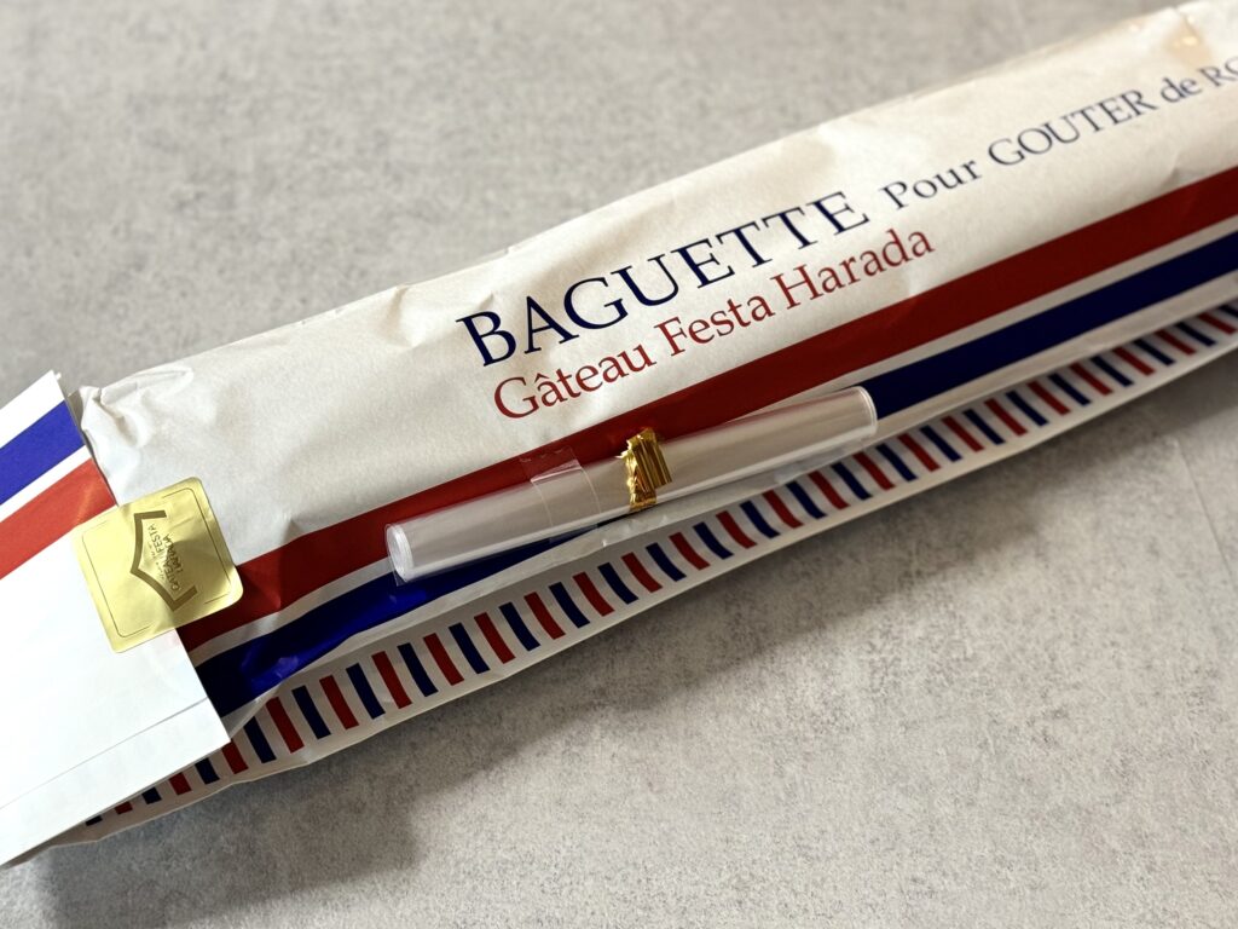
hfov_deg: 39.7
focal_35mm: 48
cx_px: 619
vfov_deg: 30.3
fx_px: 1717
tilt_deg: -51.0
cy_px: 464
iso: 100
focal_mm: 6.76
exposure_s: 1/60
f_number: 1.78
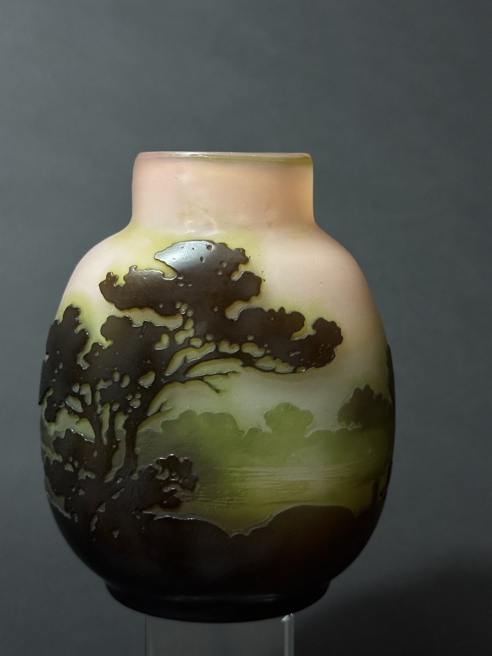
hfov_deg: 30.3
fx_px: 910
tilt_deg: -8.0
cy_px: 328
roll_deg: -1.8
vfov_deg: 39.7
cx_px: 246
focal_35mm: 48
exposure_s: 1/50
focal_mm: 6.86
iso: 250
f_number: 1.78
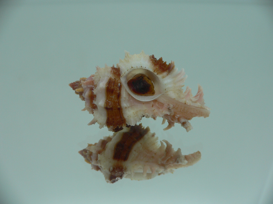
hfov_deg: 52.6
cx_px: 136
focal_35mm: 35
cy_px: 102
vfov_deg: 40.7
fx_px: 276
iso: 80
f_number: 2.8
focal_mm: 4.6
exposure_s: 1/60
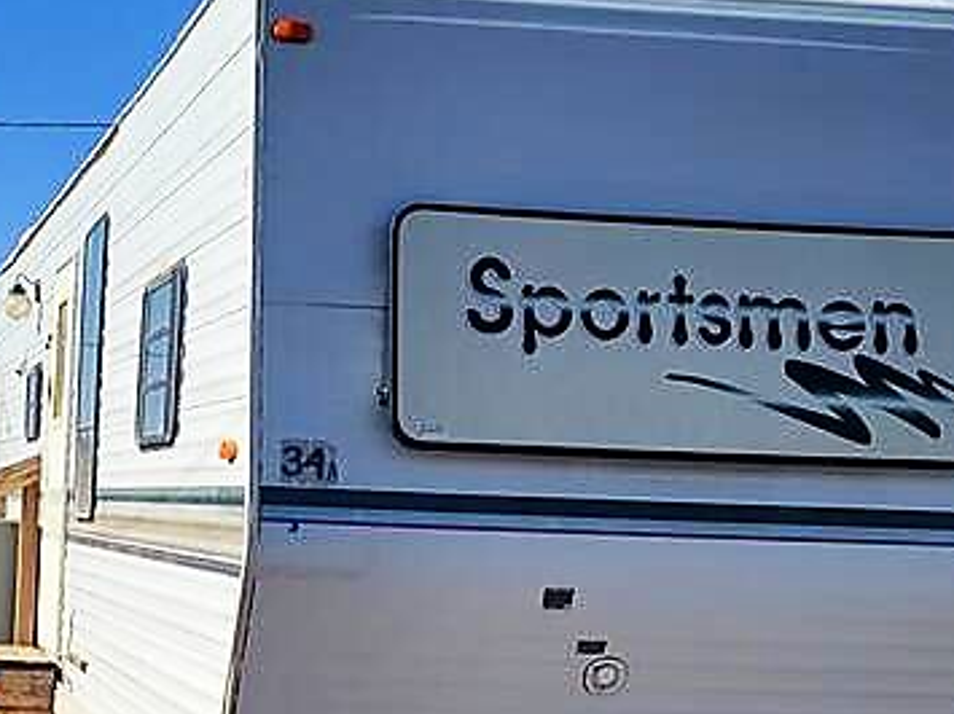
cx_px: 54
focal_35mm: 66
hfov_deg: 28.0
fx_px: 1818
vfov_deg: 21.6
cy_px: 678
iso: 40
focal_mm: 5.4
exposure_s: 1/2204
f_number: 1.8
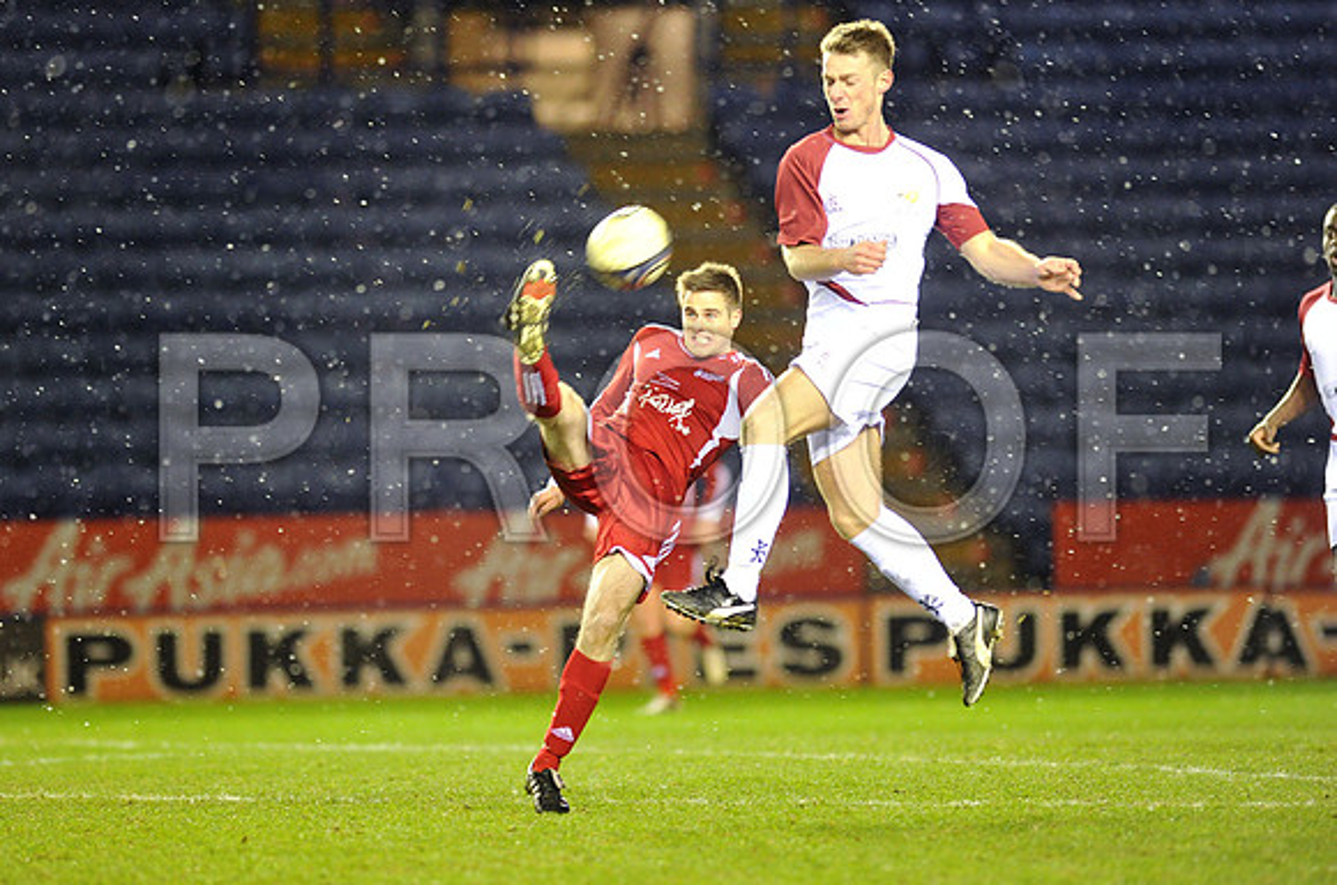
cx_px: 668
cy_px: 442
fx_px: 11117
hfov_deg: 6.9
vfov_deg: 4.6
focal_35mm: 300
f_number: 3.2
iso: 4000
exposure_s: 1/500
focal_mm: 300
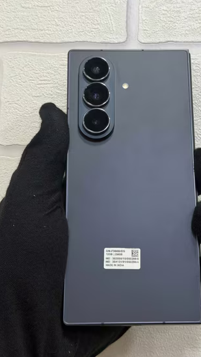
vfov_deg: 34.3
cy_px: 175
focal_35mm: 61
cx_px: 131
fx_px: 578
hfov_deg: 19.7
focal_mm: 6.76
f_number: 1.78
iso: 100
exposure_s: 1/100
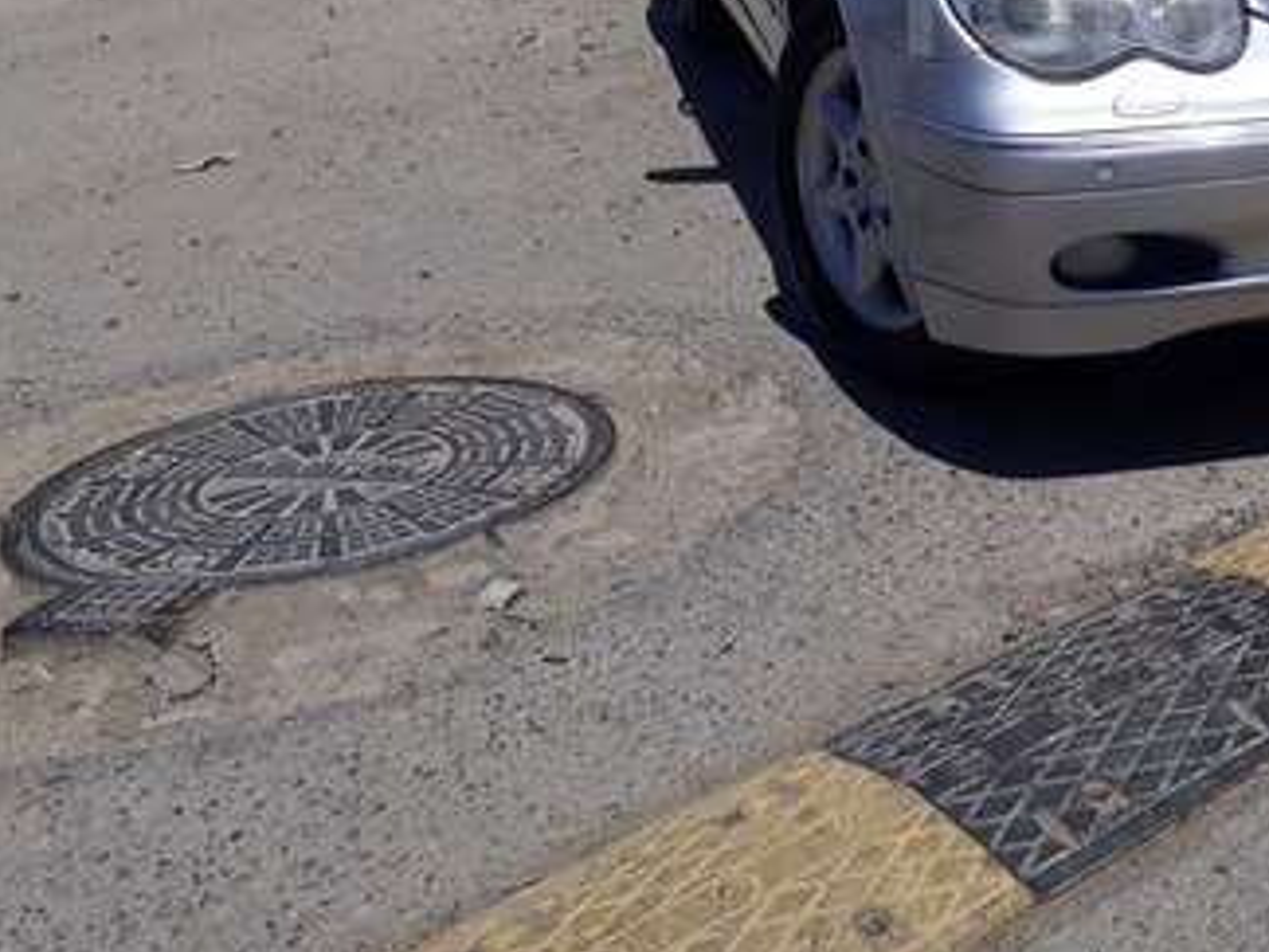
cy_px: -2
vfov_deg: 25.3
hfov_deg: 32.1
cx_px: 1277
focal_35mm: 55
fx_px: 2016
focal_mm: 3.6
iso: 40
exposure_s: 1/4000
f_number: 1.9
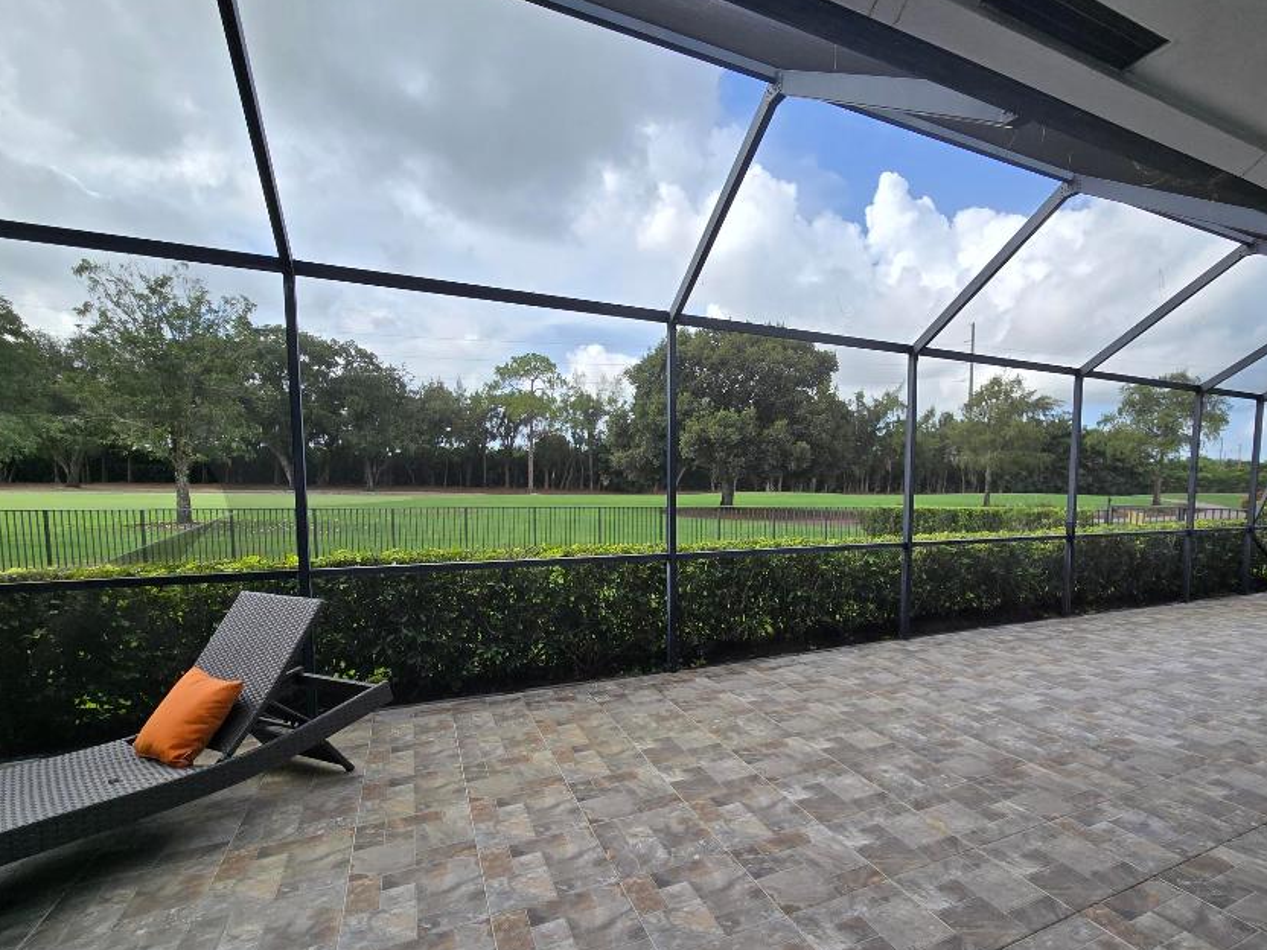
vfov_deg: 77.6
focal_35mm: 16
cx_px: 745
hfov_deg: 93.5
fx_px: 586
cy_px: 544
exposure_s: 1/861
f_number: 2.2
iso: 50
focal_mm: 2.2
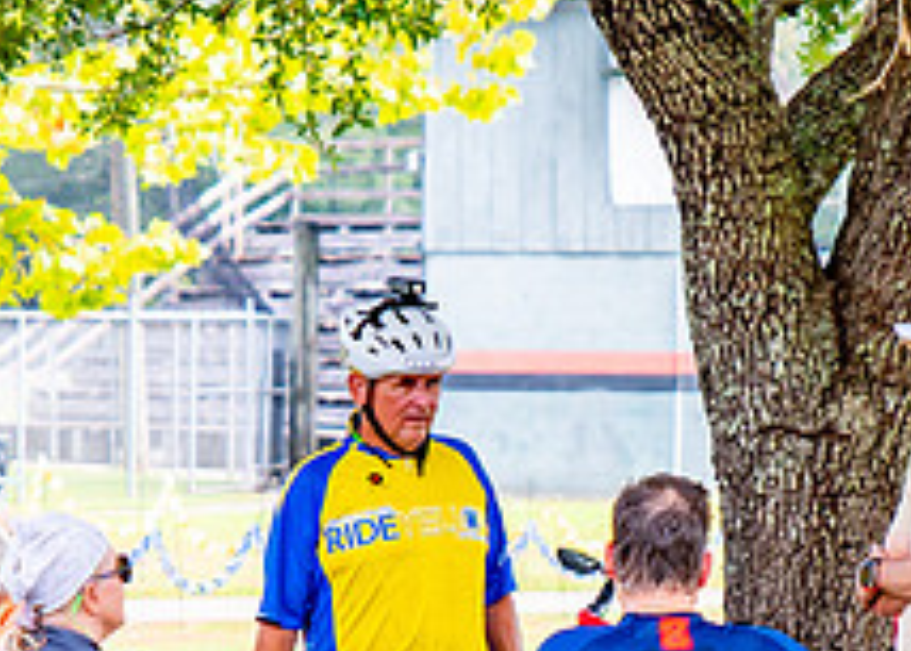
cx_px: 535
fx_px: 5202
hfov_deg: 10.0
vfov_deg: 7.1
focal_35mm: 201
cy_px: 585
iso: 500
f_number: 2.8
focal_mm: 55
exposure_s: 1/1250
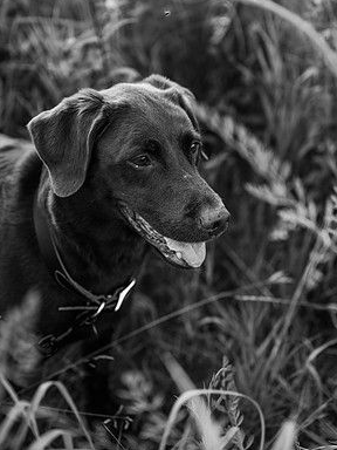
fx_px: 922
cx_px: 167
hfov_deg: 20.7
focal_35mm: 71
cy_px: 200
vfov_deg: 27.4
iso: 320
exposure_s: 1/500
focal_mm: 63
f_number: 3.2
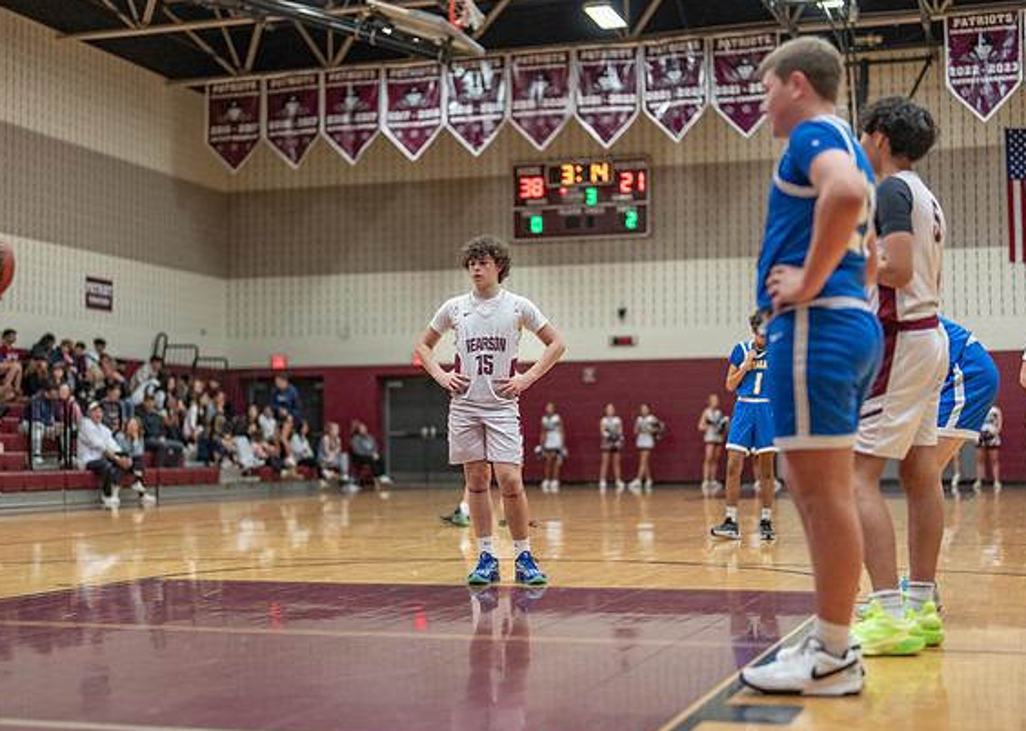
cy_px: 371
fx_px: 1631
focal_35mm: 56
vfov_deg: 25.3
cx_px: 517
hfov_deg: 34.9
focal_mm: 50
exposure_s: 1/500
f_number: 1.2
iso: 400
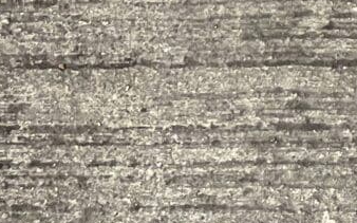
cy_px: -533
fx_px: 1624
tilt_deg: -62.9
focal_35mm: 167
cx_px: 957
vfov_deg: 6.8
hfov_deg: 10.2
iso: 40
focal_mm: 5.1
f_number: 1.6
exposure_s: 1/188
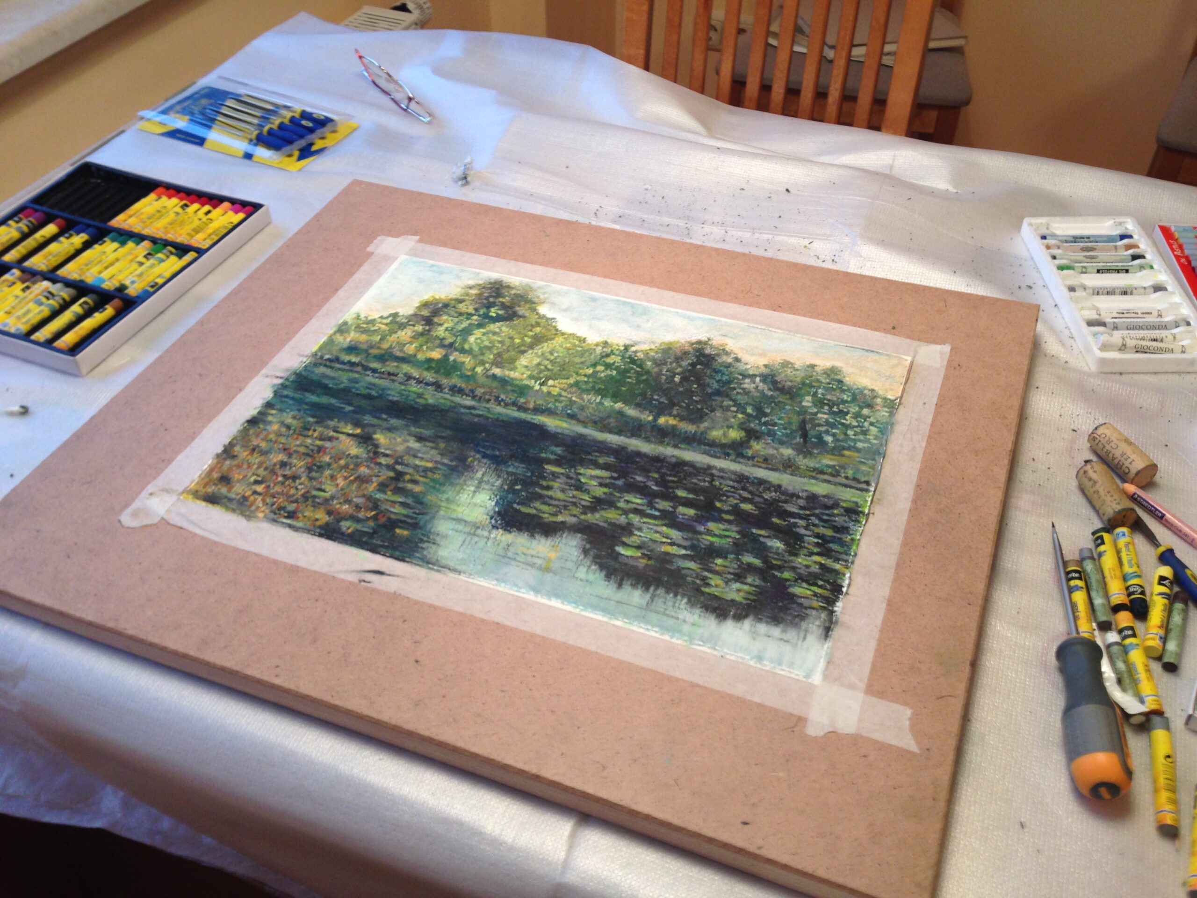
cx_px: 598
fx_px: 1141
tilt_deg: -43.9
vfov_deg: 42.9
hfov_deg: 55.4
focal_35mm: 33
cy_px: 449
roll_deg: +1.9
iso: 64
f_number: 2.4
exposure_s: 1/20
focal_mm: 4.12
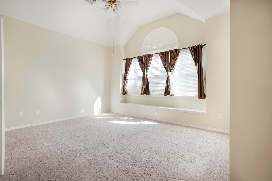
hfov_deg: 96.7
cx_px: 136
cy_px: 90
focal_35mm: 16
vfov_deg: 73.7
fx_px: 121
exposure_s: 1/60
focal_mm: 16
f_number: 3.2
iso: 100
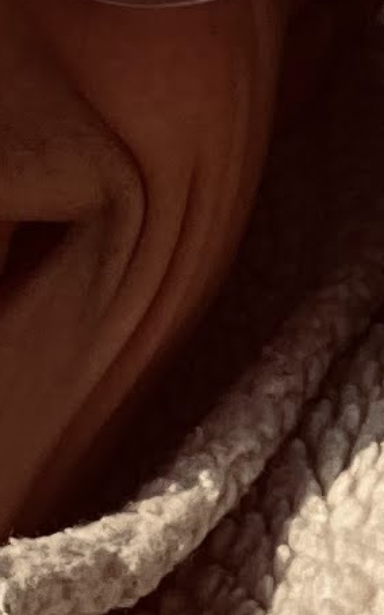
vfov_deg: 9.7
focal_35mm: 216
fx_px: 3620
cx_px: 627
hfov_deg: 6.0
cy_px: 458
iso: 25
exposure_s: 1/1316
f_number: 2.2
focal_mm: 2.71
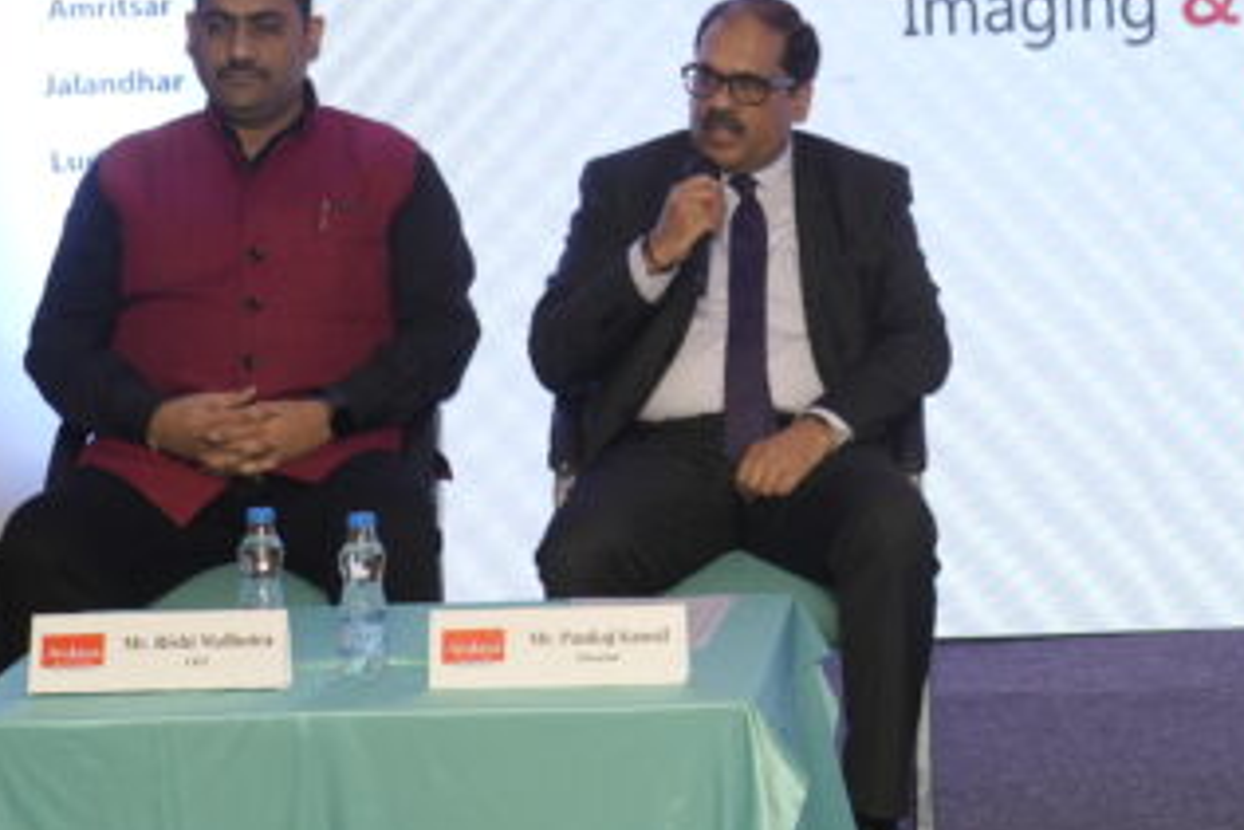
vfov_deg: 12.7
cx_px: 1043
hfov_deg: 18.9
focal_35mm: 107
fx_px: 3699
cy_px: -6
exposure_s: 1/125
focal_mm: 33
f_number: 5.6
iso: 1000
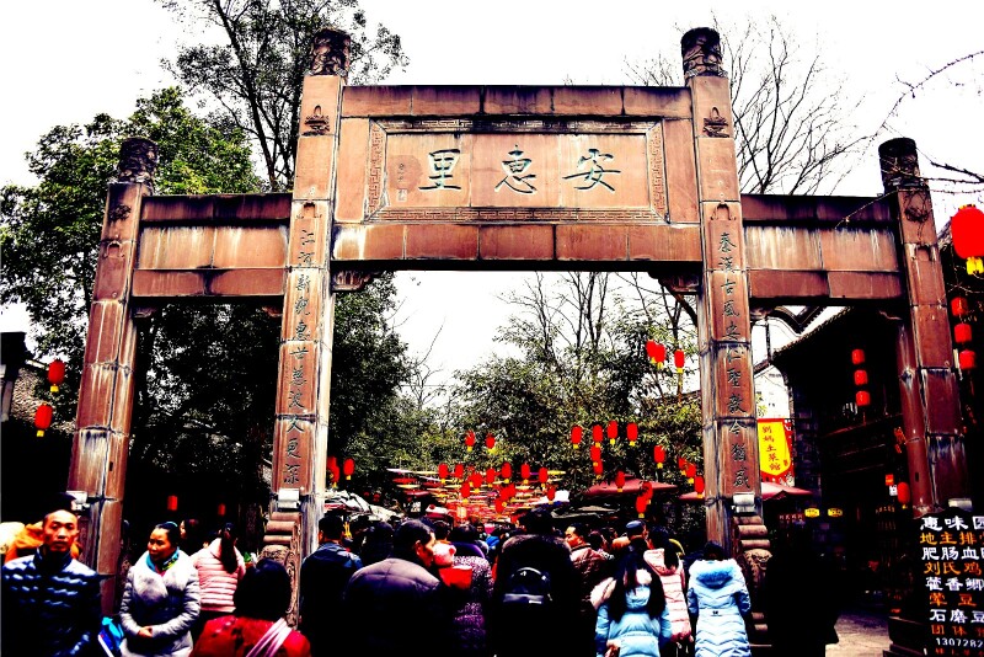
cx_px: 492
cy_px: 328
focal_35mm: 28
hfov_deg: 65.5
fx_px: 766
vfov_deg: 46.4
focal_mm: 28
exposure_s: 1/60
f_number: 4
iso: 100
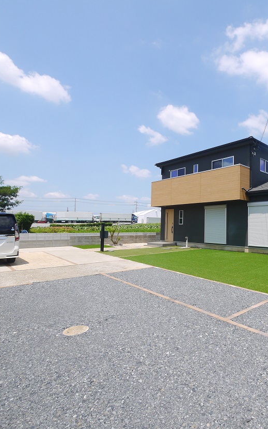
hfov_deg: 55.3
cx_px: 215
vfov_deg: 85.1
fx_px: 234
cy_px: 213
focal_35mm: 20
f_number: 8
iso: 160
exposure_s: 1/400
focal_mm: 7
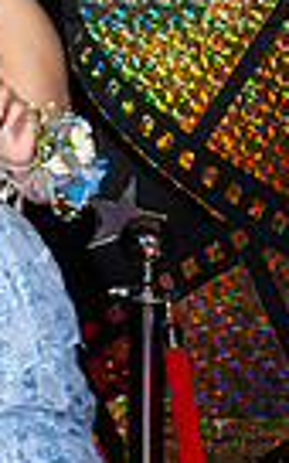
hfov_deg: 5.1
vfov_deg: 8.7
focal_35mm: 240
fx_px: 3024
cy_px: 22
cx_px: -640
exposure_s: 1/100
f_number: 8
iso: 400
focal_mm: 53
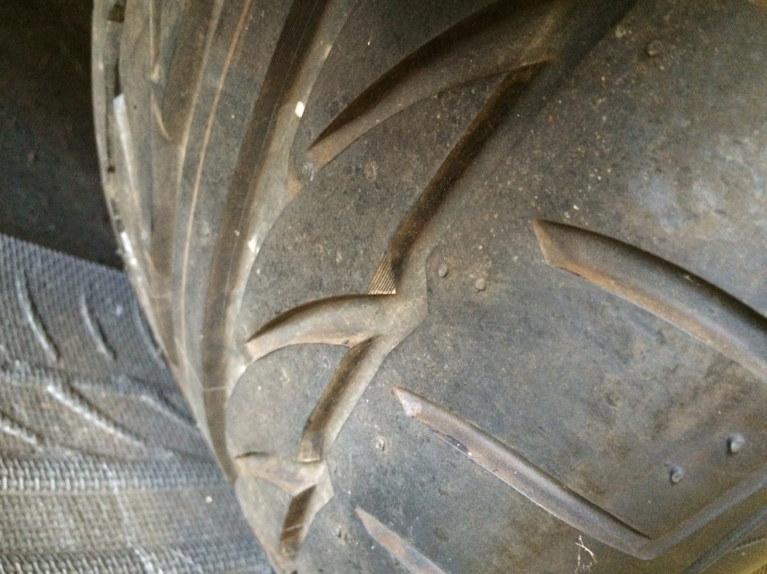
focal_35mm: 30
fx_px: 665
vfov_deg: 46.8
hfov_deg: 60.0
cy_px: 290
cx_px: 372
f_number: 2.2
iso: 400
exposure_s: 1/15
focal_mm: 4.15
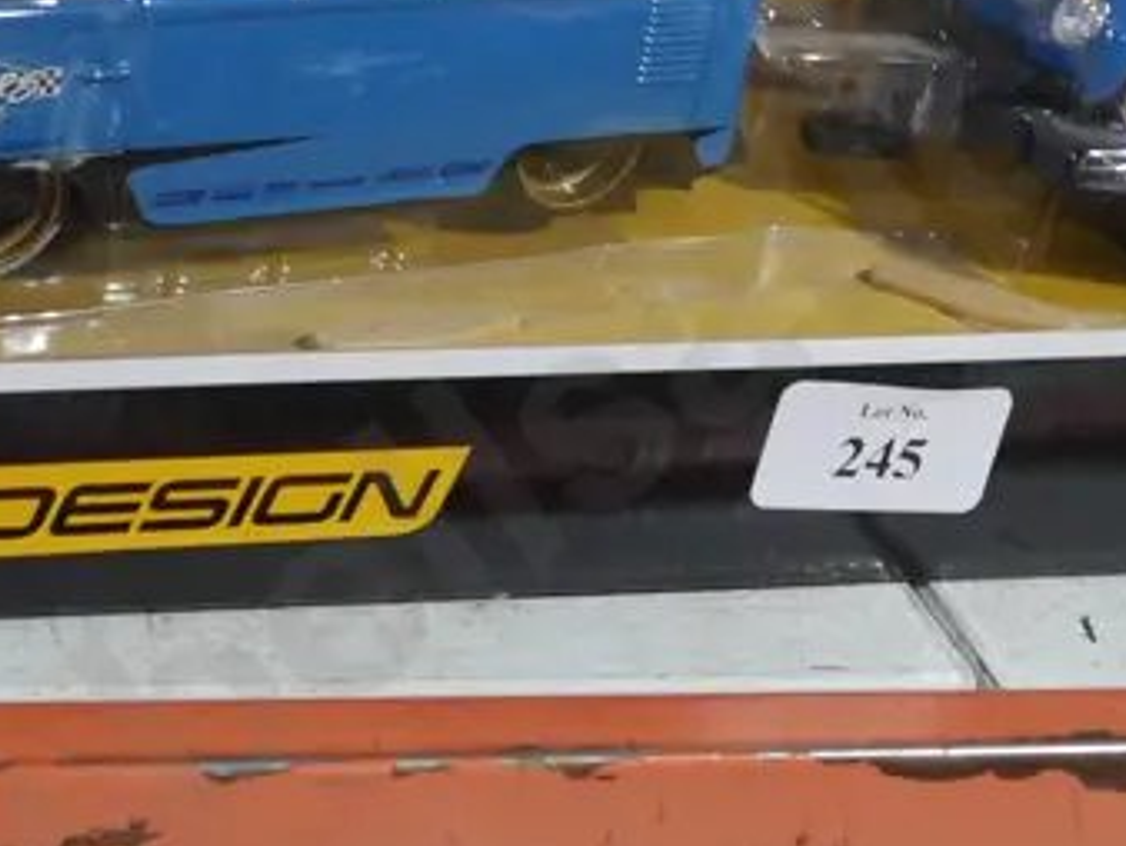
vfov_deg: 13.6
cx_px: 876
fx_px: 3548
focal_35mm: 109
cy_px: 216
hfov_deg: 17.9
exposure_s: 1/60
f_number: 4
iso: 800
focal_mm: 18
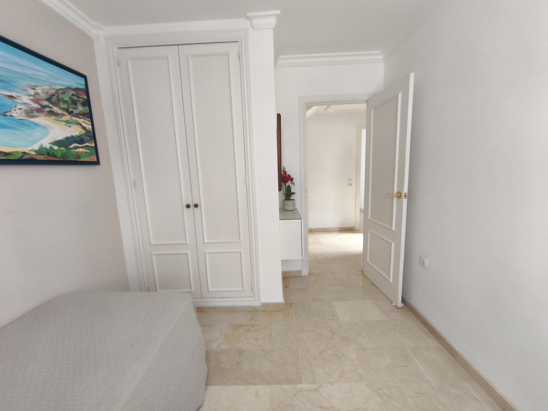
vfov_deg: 81.7
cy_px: 206
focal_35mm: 15
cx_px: 274
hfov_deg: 98.2
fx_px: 237
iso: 160
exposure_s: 1/33.3
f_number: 2.2
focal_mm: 1.91
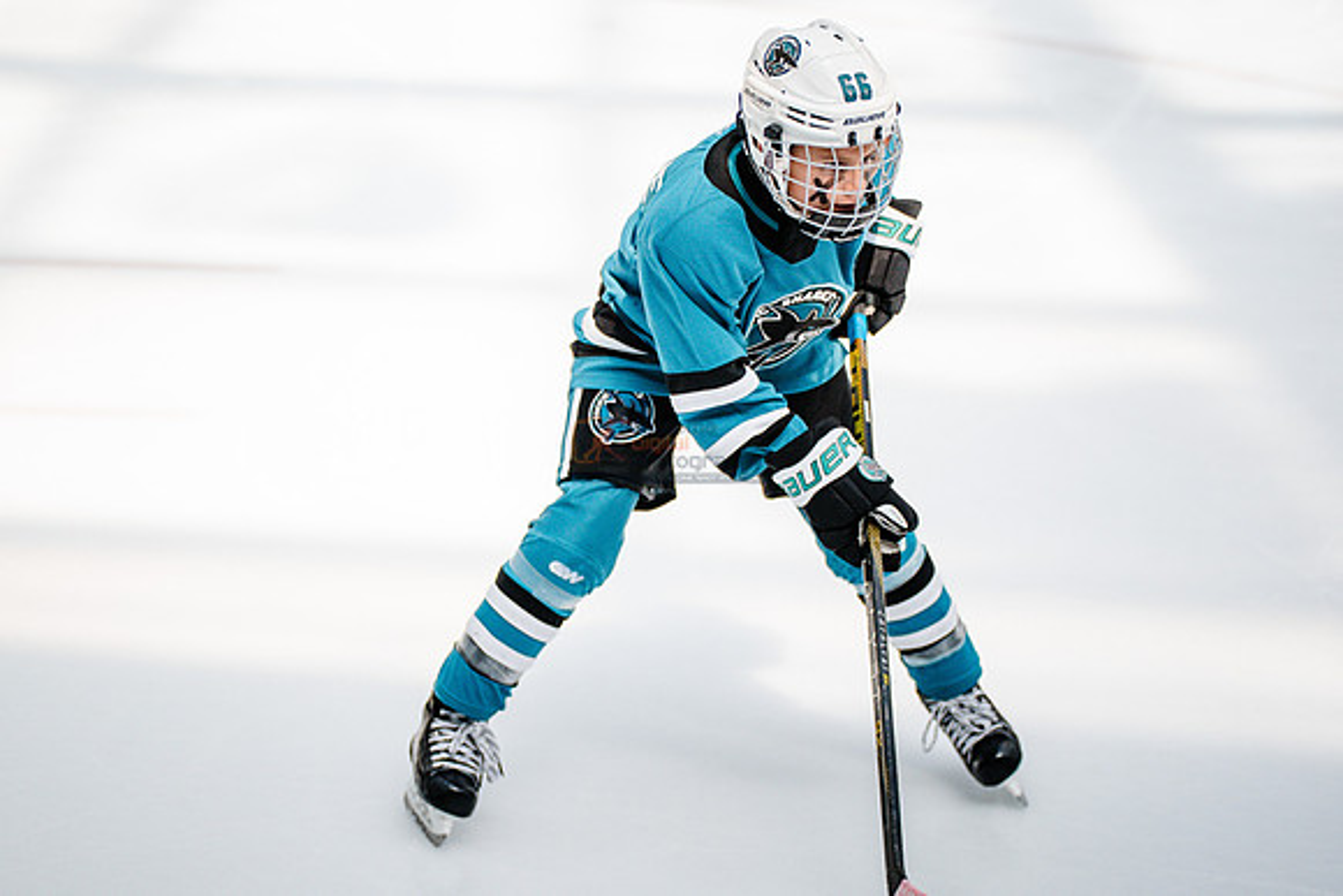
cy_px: 371
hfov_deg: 14.6
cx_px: 555
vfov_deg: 9.8
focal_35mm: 141
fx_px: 5251
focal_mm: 120
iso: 1250
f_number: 3.2
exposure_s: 1/3200
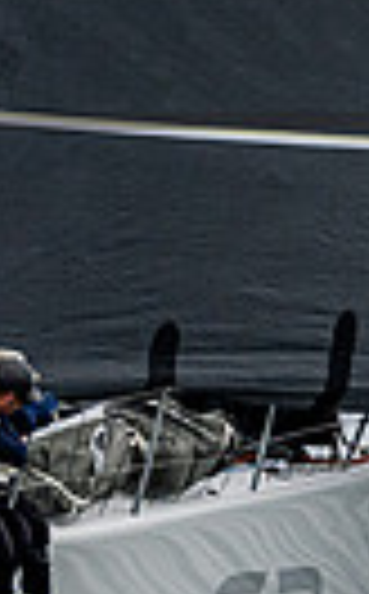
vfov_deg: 2.3
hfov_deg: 1.4
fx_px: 15110
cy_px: 228
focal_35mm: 935
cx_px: -860
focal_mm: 200
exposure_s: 1/2000
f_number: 8
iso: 800
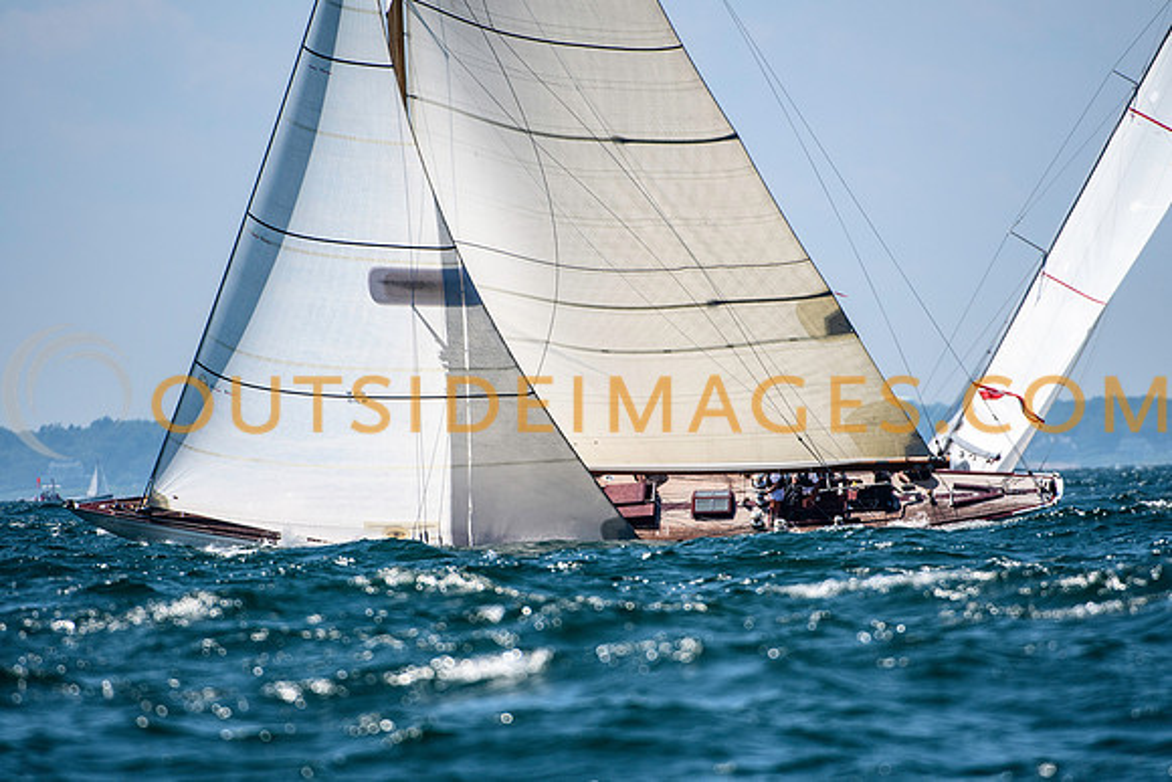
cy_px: 391
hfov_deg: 3.4
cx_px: 586
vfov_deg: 2.3
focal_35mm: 600
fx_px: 19537
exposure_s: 1/3200
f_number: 5
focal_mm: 400
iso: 400
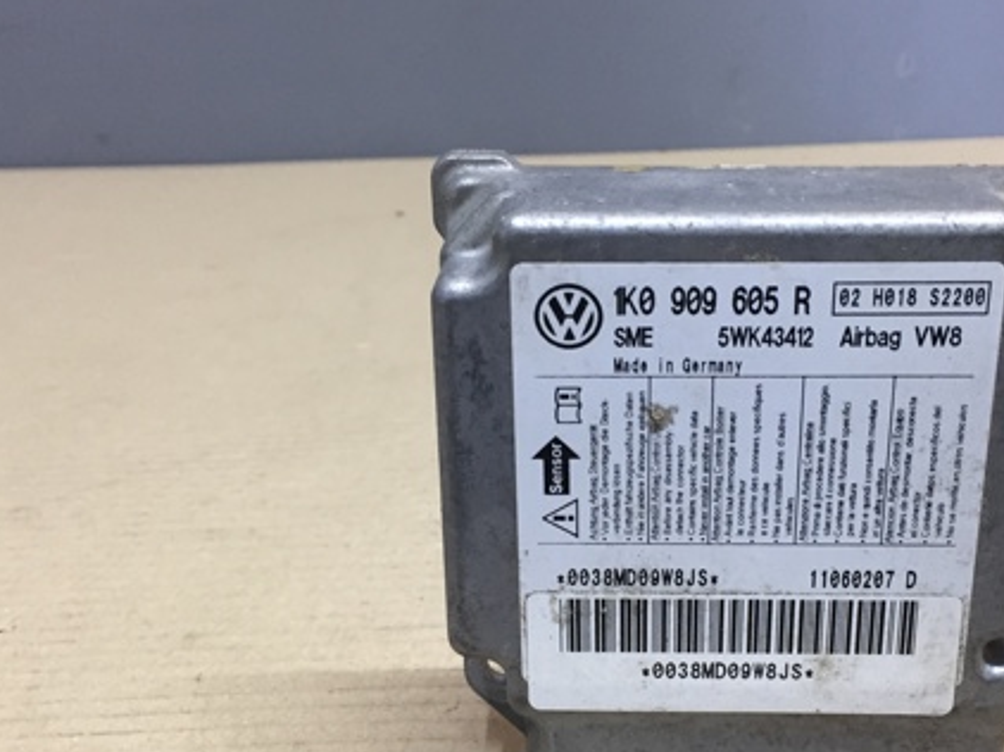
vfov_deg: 32.7
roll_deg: +0.6
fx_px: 1275
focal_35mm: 44
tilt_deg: -25.3
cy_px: 471
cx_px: 595
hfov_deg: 42.8
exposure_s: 1/33
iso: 80
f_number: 2.2
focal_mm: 4.15
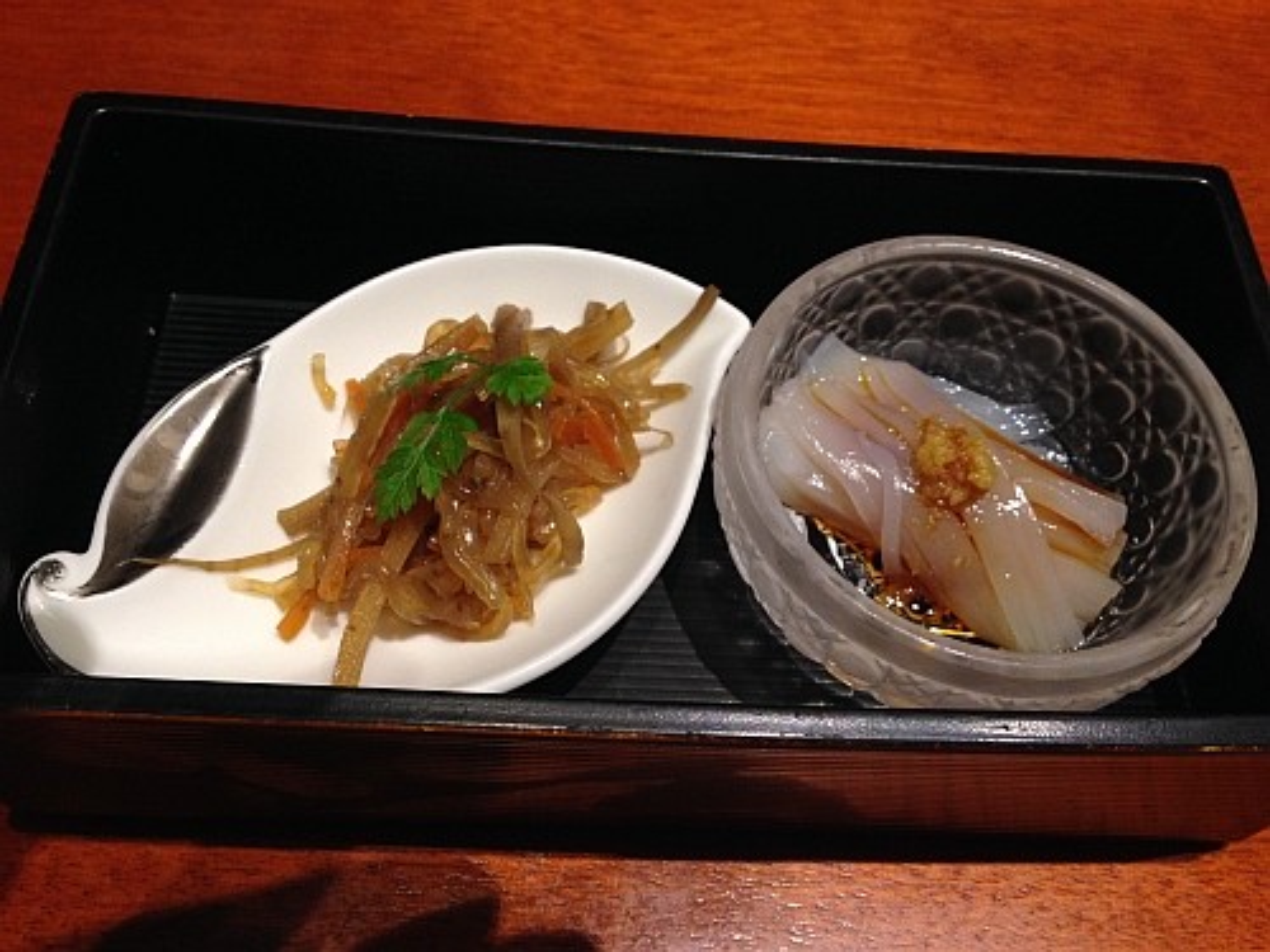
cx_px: 635
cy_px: 476
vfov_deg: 42.9
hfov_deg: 55.4
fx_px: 1211
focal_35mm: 33
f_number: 2.4
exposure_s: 1/20
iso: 160
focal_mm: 4.12
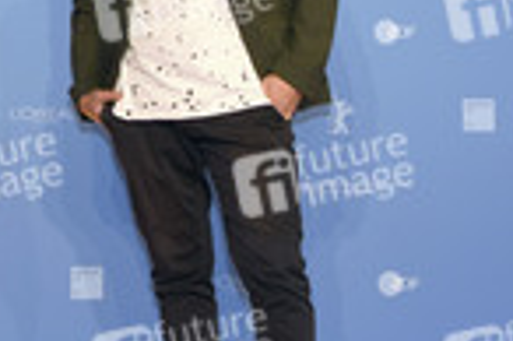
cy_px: 88
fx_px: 1495
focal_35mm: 105
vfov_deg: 13.0
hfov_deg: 18.4
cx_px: -121
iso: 640
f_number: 3.5
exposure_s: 1/320
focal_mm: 34
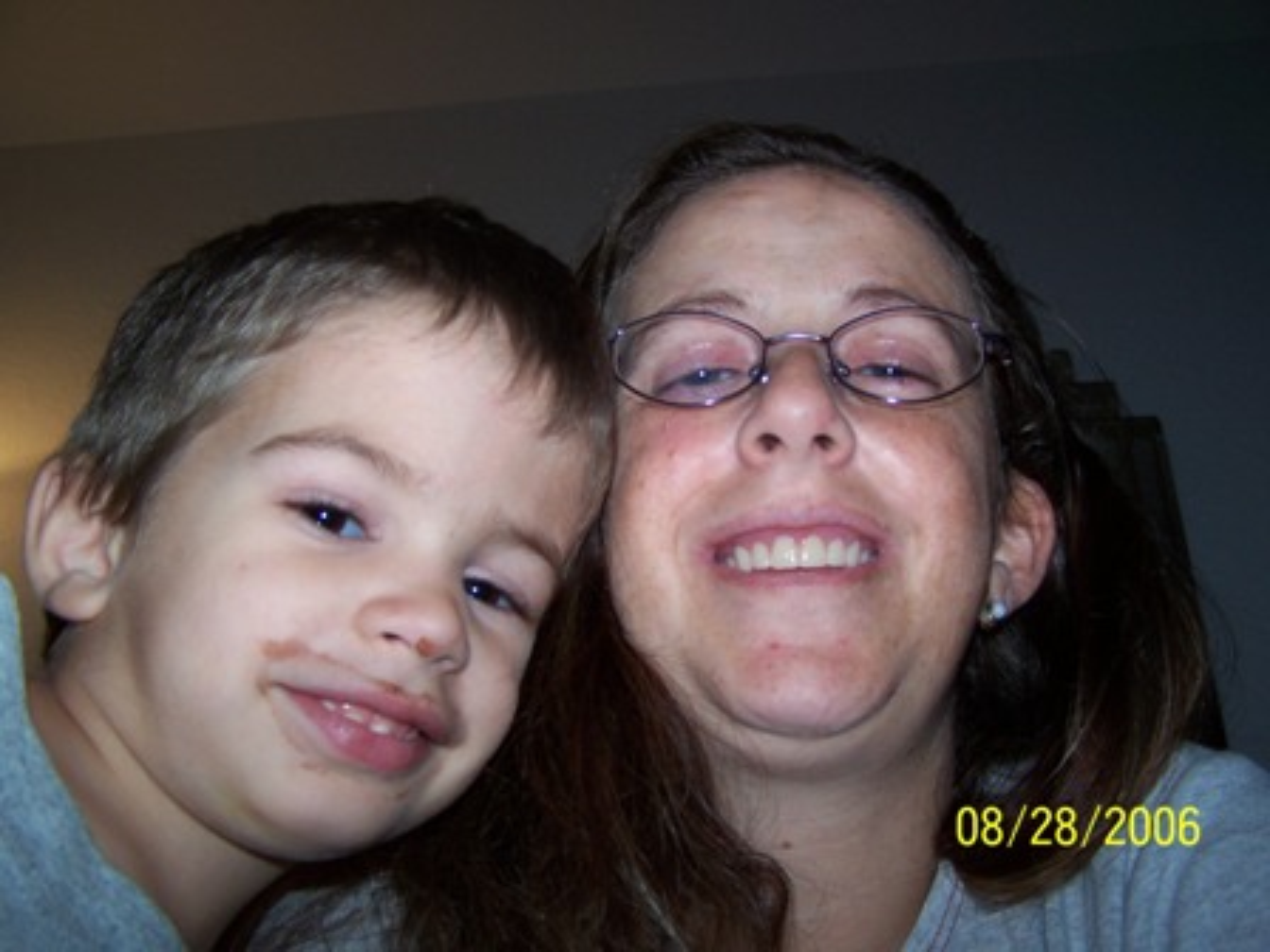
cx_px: 635
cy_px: 476
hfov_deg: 49.0
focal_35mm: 38
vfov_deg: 37.7
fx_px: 1394
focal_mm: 6.3
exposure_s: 1/60
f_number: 2.8
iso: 80
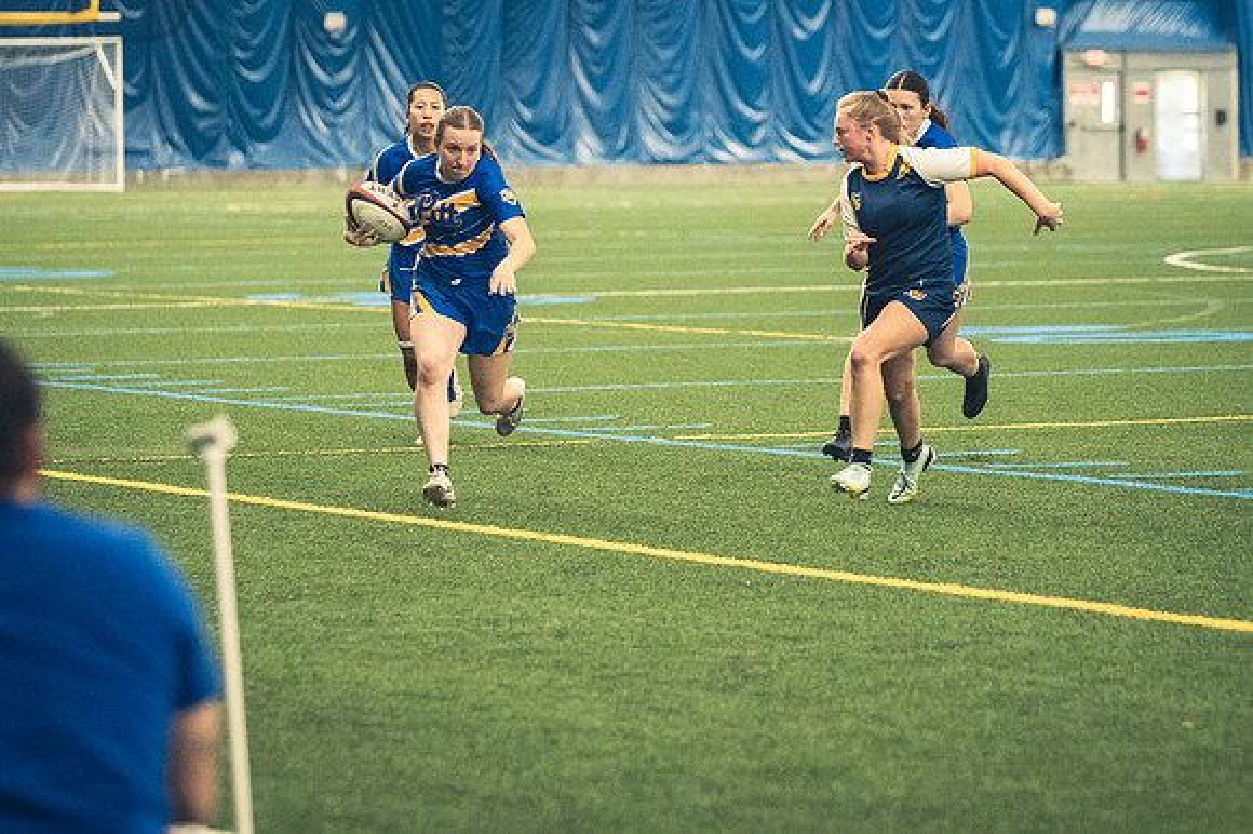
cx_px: 626
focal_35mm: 183
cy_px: 417
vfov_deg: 7.5
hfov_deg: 11.2
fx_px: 6366
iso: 12800
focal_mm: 122
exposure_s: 1/500
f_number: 2.8
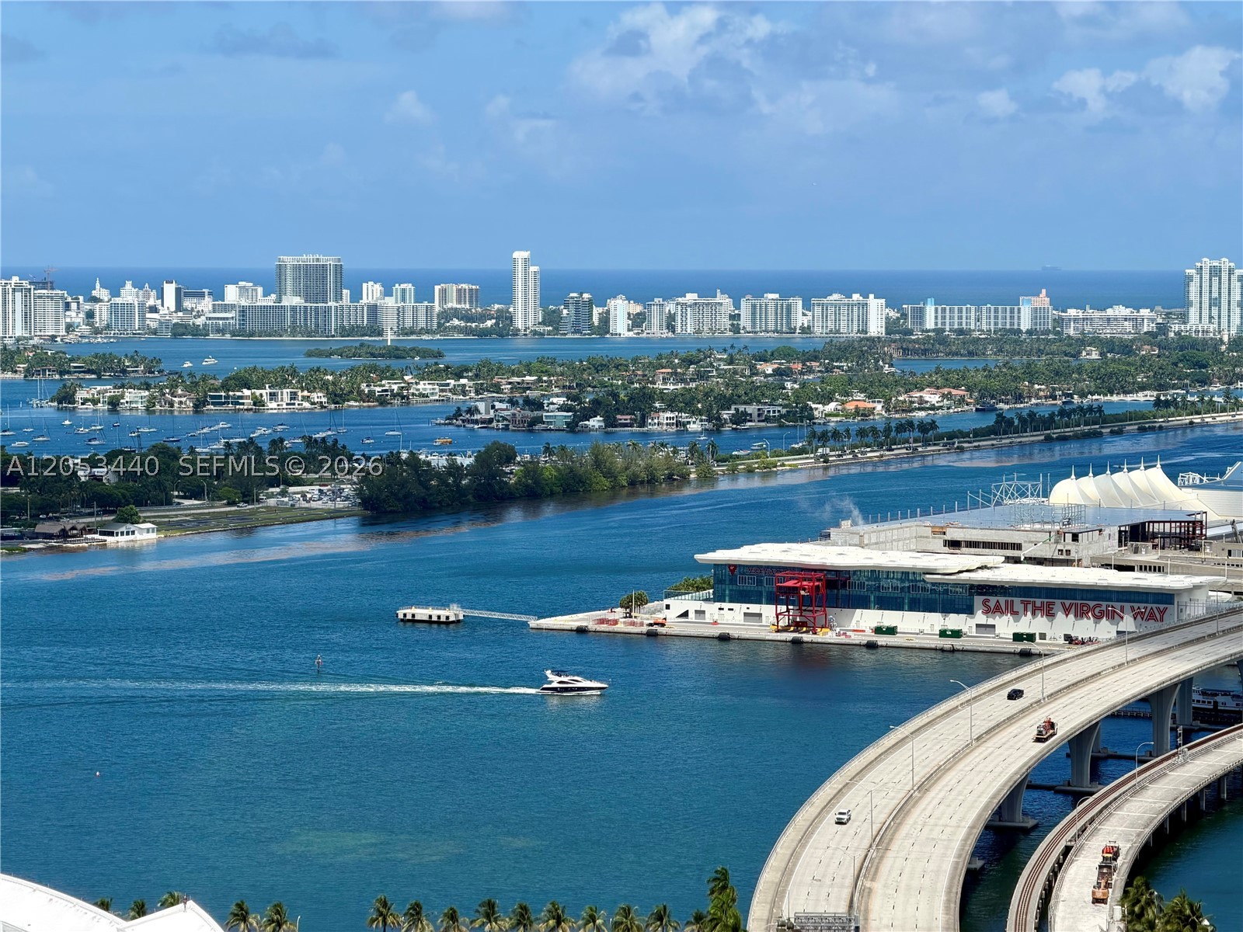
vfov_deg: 14.8
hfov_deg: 19.6
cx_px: 622
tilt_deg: -2.9
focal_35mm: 100
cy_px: 466
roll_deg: +0.2
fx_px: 3591
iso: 20
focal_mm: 16.89
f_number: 2.8
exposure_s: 1/770
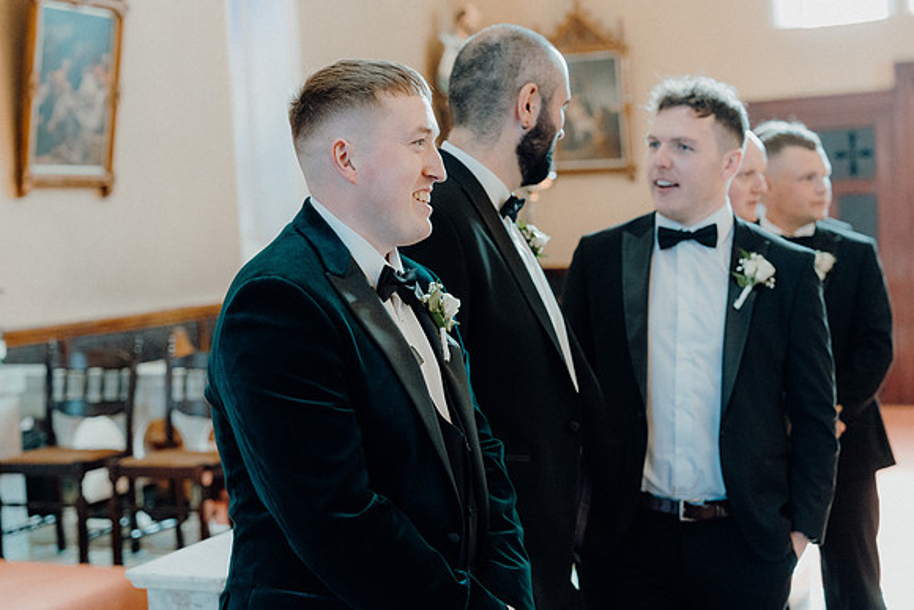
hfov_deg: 33.4
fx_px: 1524
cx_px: 457
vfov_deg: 22.6
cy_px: 305
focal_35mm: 60
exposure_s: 1/200
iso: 5000
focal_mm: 60
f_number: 3.5
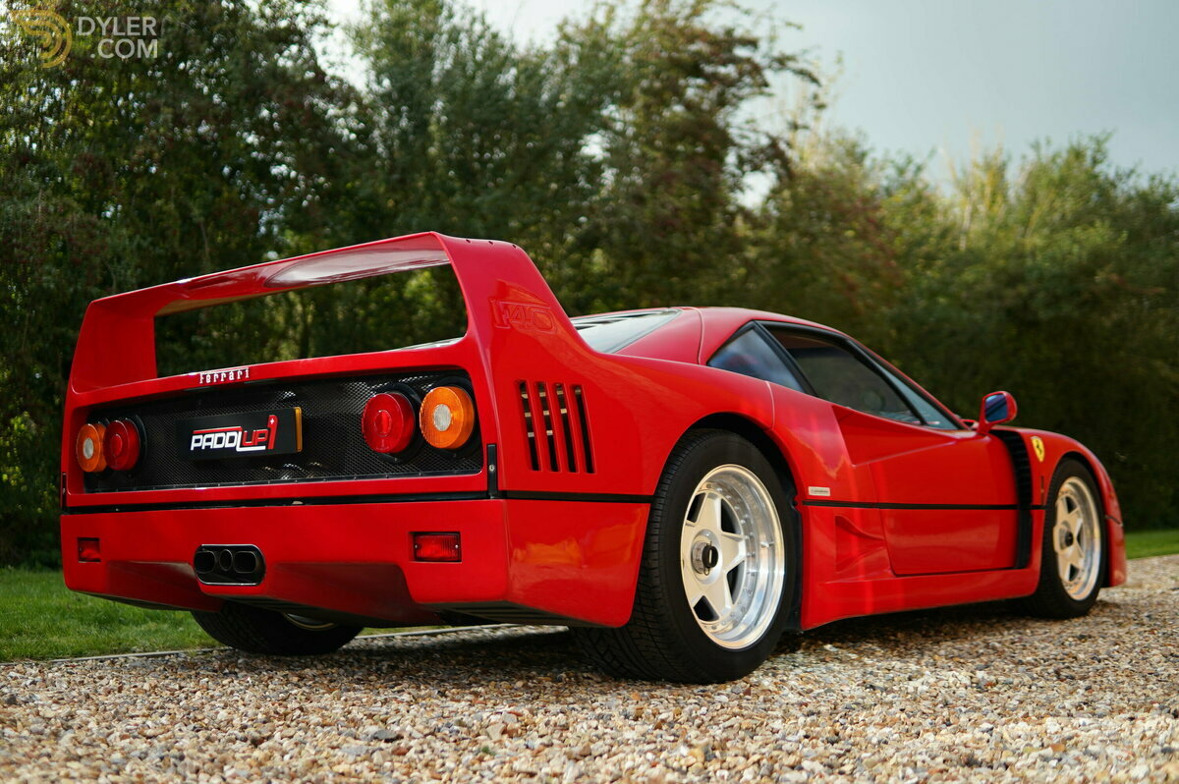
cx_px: 590
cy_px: 392
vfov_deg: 29.8
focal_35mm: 45
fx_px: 1473
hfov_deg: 43.6
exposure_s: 1/1000
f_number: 1.4
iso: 100
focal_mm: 30
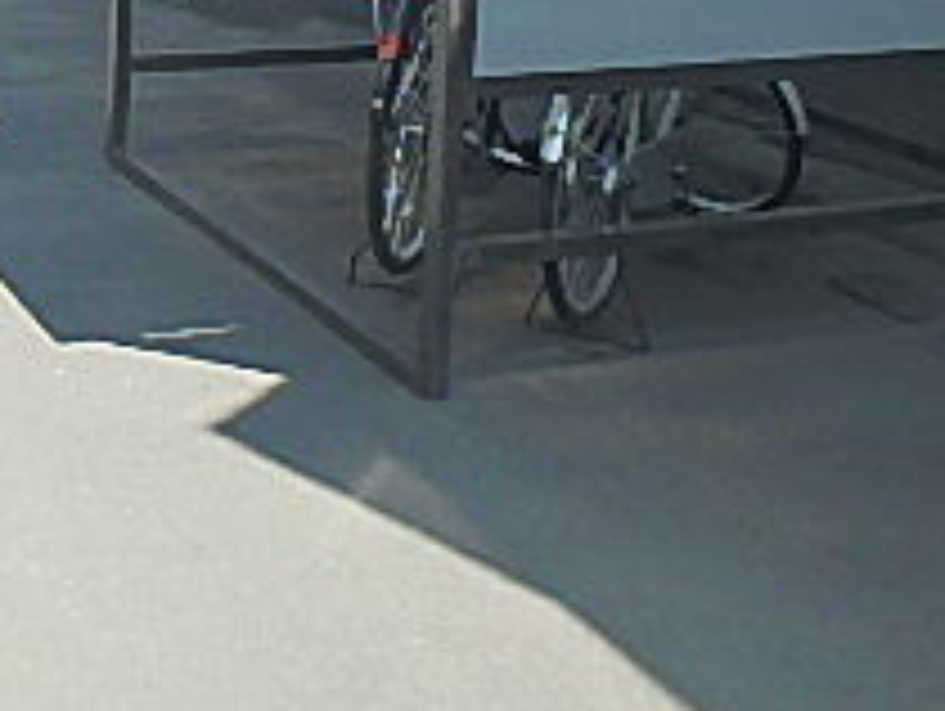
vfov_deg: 21.4
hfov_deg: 28.2
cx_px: -18
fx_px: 1749
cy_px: -140
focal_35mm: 64
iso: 125
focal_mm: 3.7
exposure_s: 1/320
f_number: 3.5
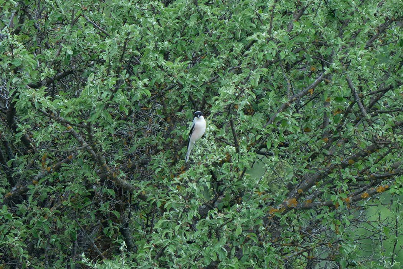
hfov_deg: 2.3
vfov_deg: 1.5
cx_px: 202
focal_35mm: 900
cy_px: 134
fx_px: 10074
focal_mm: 600
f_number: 6.3
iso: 640
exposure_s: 1/400
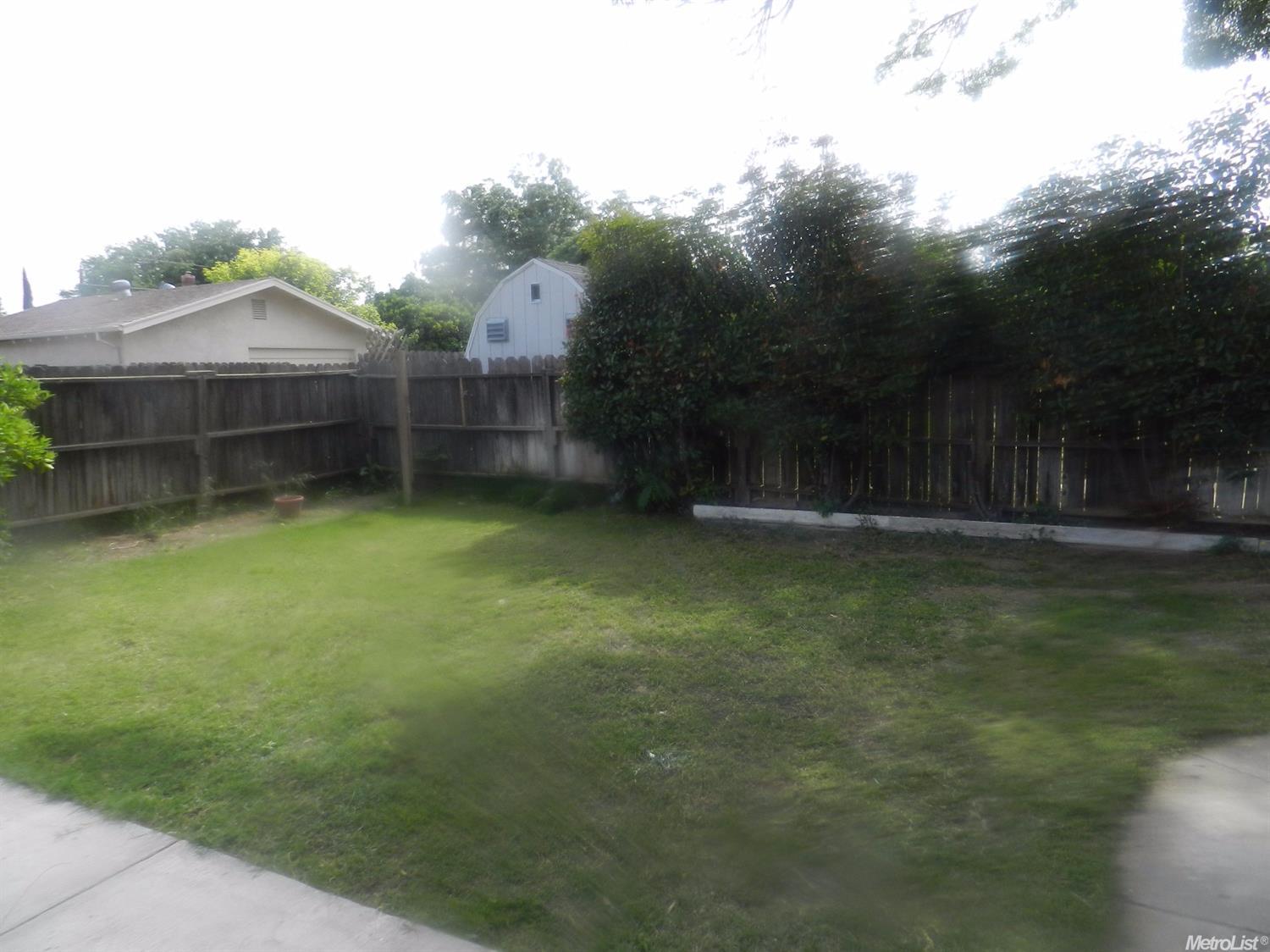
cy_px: 476
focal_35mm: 23
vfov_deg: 58.9
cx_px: 635
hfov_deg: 73.9
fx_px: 844
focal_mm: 4
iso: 160
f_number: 3.4
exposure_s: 1/500
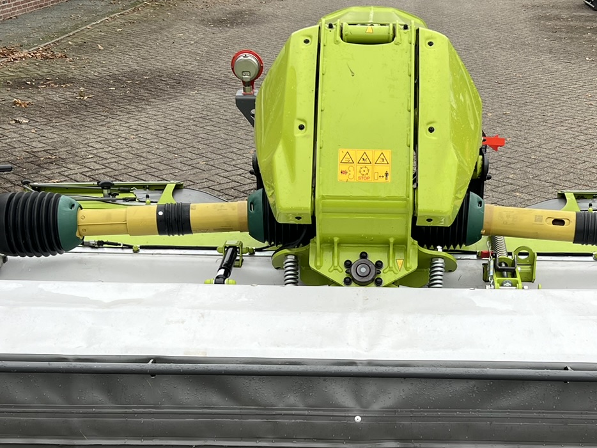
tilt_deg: -21.4
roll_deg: +0.7
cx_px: 358
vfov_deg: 25.5
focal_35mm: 57
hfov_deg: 33.7
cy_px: 297
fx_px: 983
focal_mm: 5.7
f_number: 1.5
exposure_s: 1/625
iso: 50
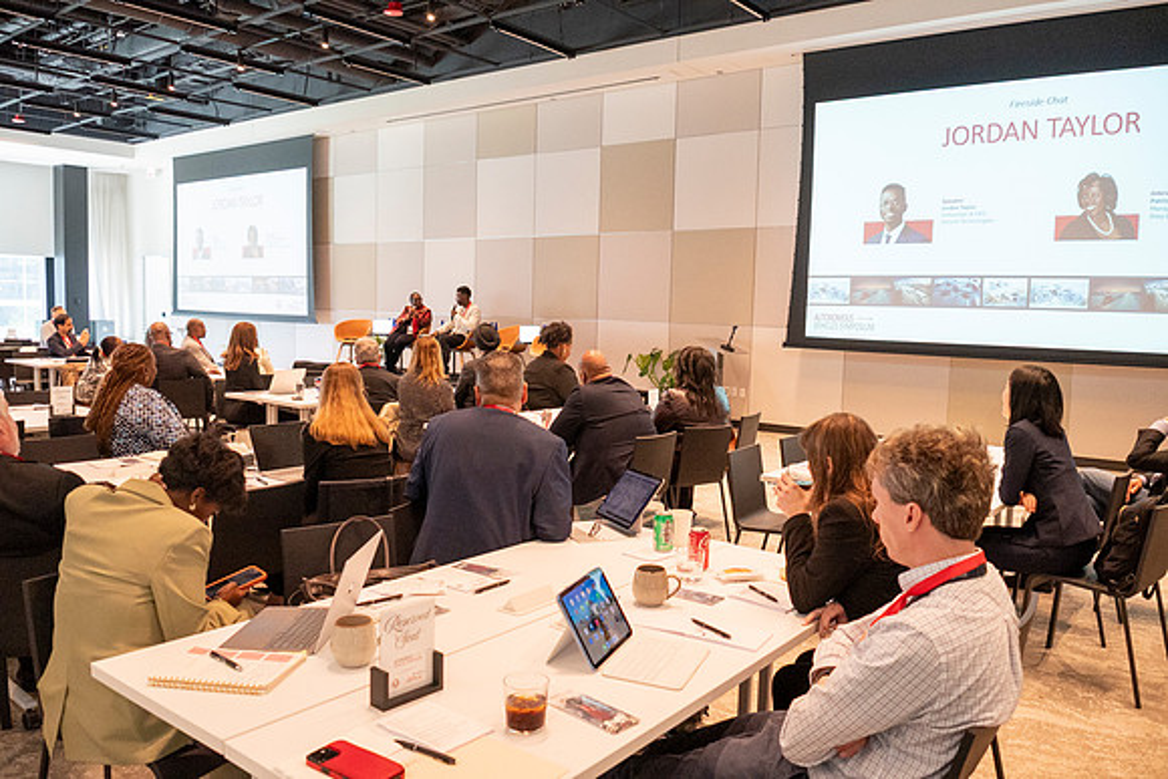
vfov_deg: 48.0
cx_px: 584
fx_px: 876
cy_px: 390
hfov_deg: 67.4
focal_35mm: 27
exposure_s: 1/125
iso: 1800
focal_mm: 18
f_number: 3.5
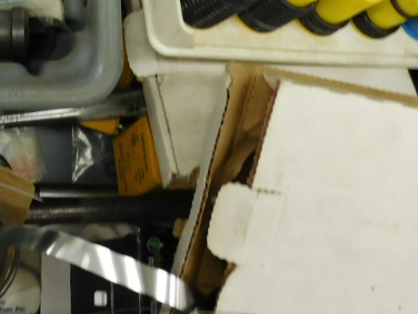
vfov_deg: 16.9
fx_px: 966
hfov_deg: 21.4
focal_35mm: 80
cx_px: -166
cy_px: -138
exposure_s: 1/30
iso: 140
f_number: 3
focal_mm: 4
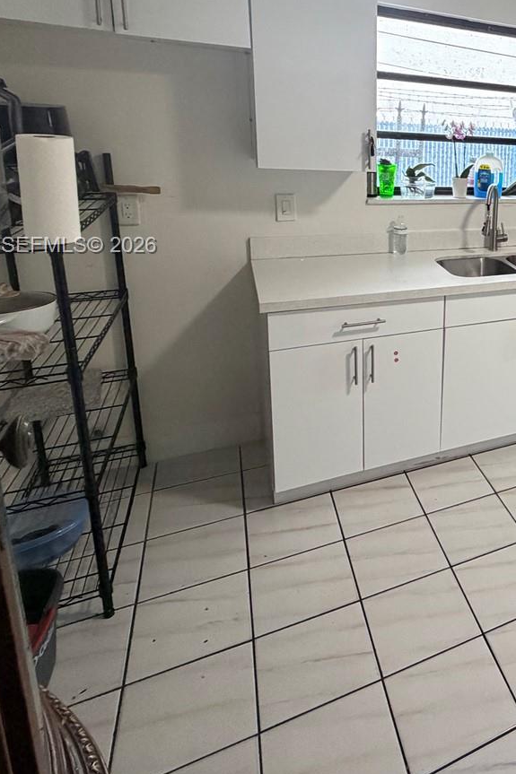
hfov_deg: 38.0
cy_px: 247
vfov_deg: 65.3
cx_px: 595
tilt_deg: -12.0
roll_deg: -4.9
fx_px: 581
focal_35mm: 27
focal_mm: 2.22
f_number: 2.2
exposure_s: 1/60
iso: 320
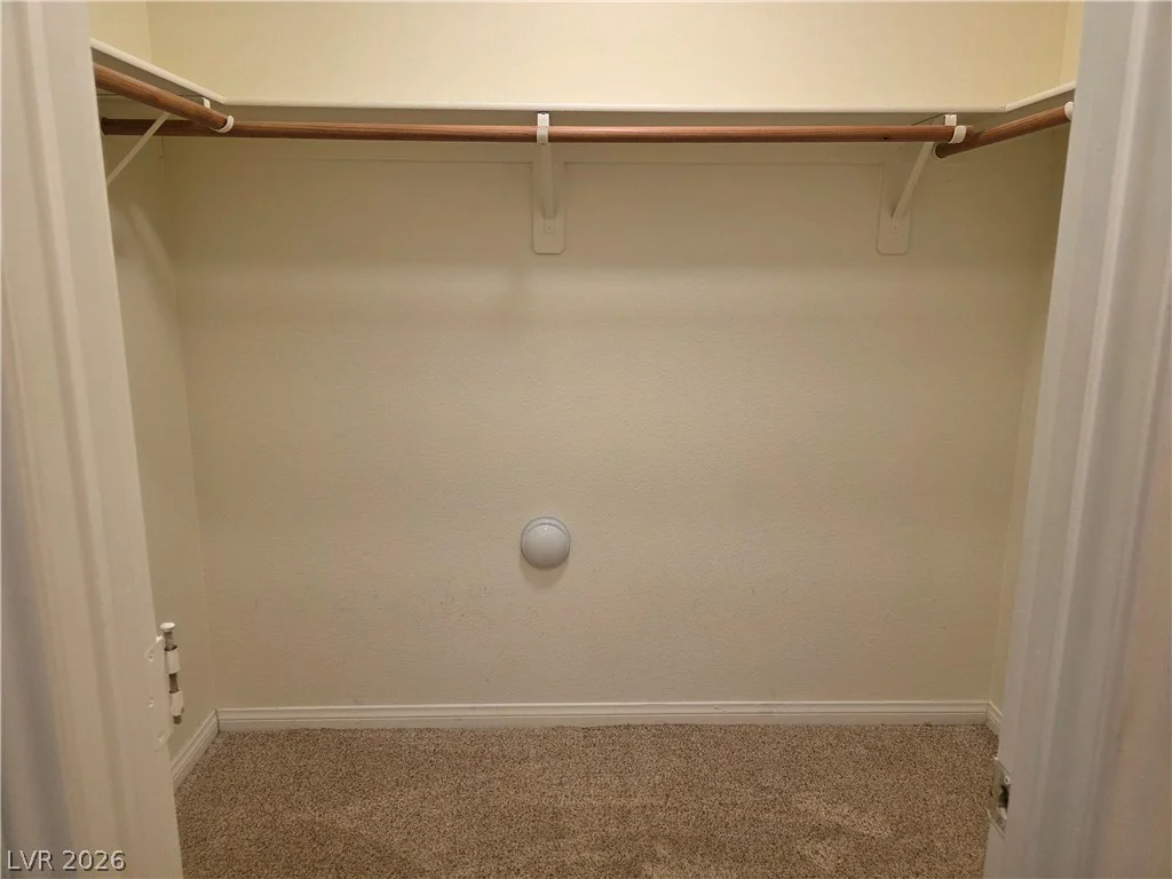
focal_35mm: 23
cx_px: 586
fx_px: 779
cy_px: 440
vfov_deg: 58.9
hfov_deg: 73.9
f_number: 1.7
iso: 250
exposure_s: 1/120
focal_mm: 6.3
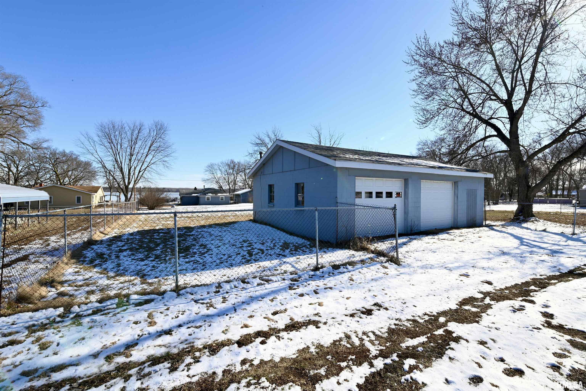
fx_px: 244
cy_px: 196
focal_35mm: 15
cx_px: 293
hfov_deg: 100.4
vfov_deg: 77.3
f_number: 22
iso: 100
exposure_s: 1/25
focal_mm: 15
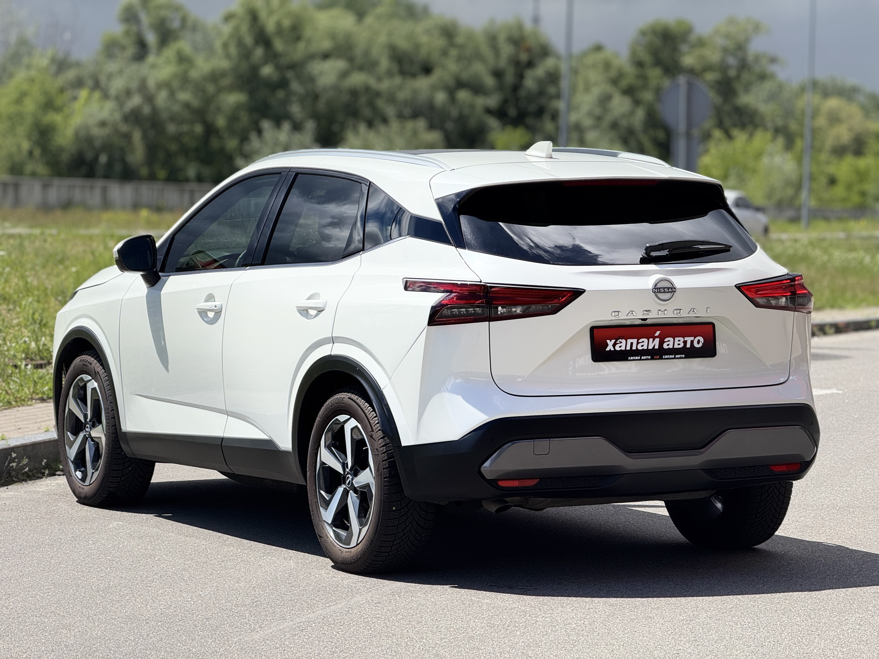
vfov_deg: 12.3
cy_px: 330
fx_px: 3047
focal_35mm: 120
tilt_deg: -1.9
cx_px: 440
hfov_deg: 16.4
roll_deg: -1.2
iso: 50
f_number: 2.8
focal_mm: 15.66
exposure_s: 1/1577
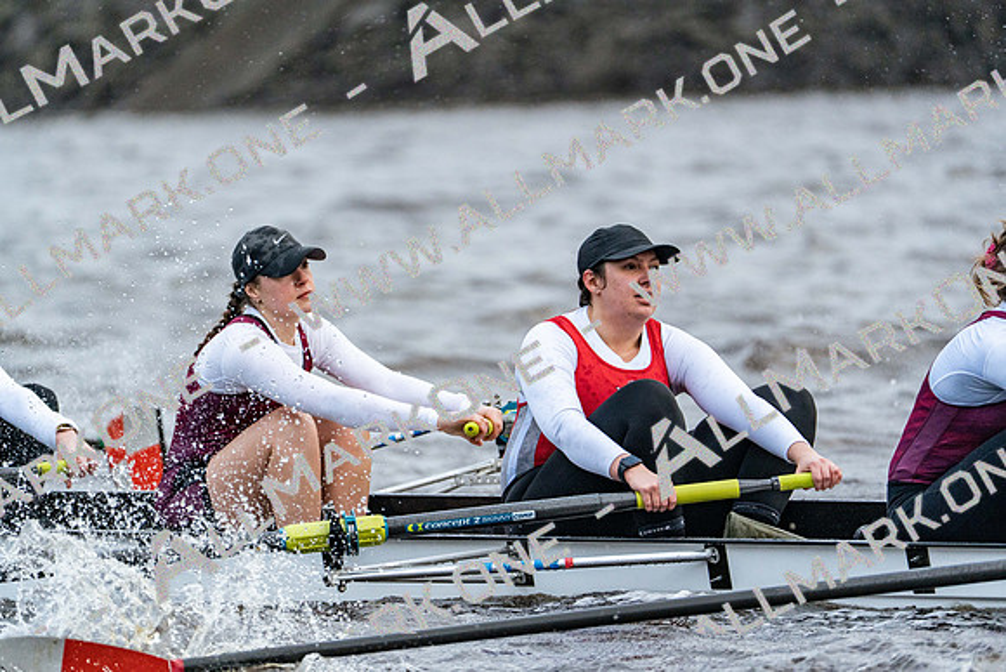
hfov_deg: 4.3
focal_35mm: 474
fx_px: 13248
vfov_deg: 2.9
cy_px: 336
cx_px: 503
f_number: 6.3
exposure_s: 1/1600
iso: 4000
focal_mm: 474
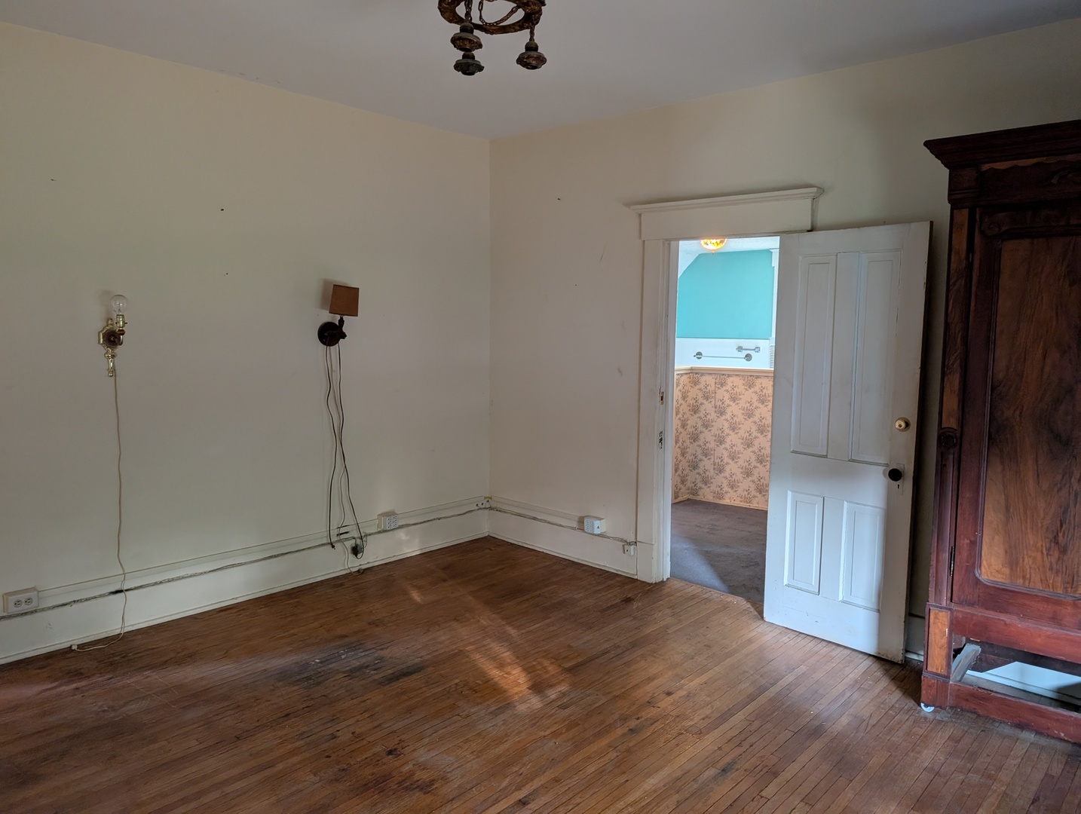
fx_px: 751
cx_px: 540
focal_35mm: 24
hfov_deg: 71.5
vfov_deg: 56.9
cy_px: 407
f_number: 1.68
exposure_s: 1/20.1
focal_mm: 6.9
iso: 35
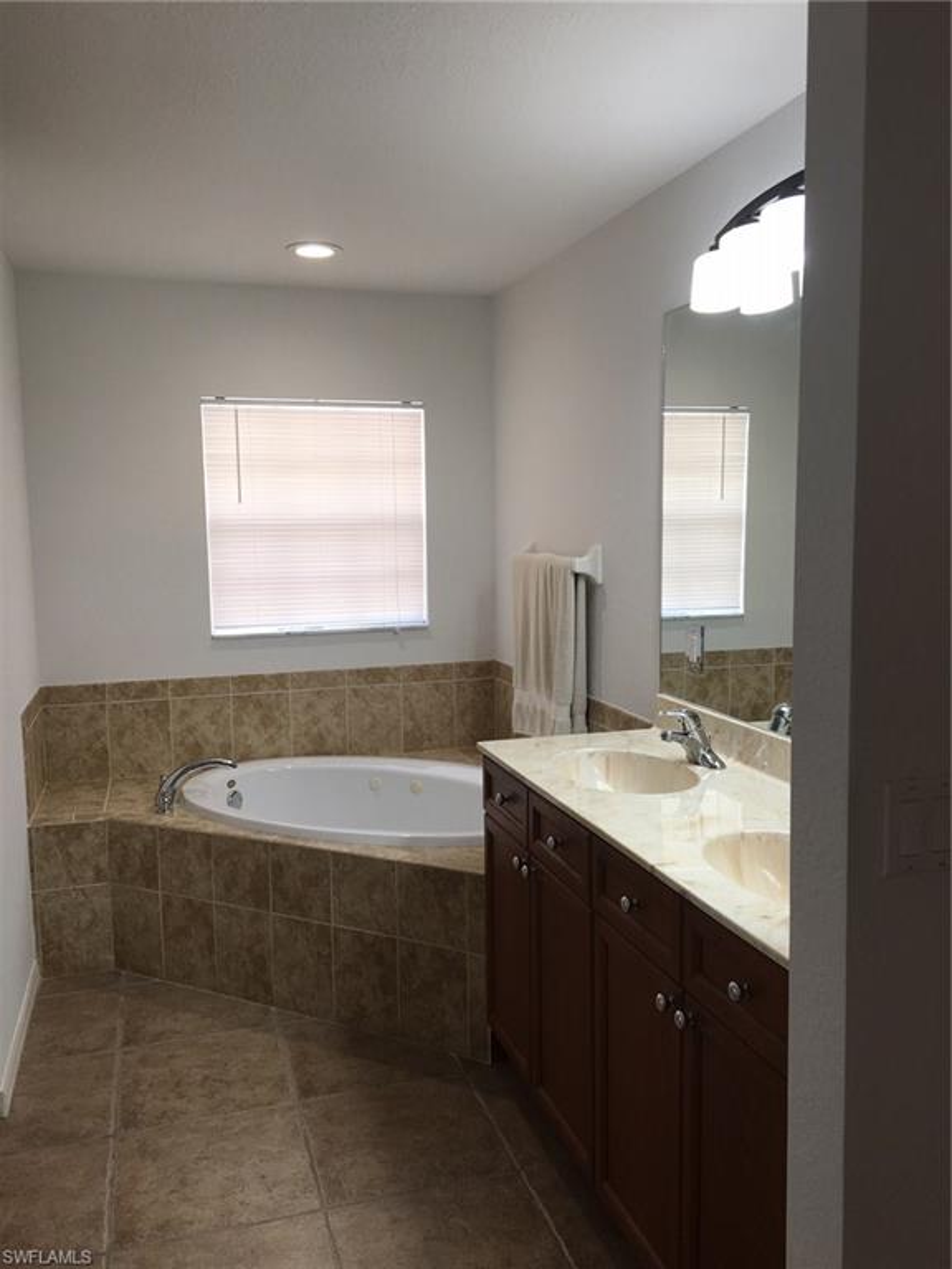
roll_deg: +1.2
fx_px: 1063
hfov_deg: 48.2
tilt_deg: -5.7
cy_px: 634
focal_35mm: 29
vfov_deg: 61.7
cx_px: 476
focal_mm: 4.15
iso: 25
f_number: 2.2
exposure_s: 1/50
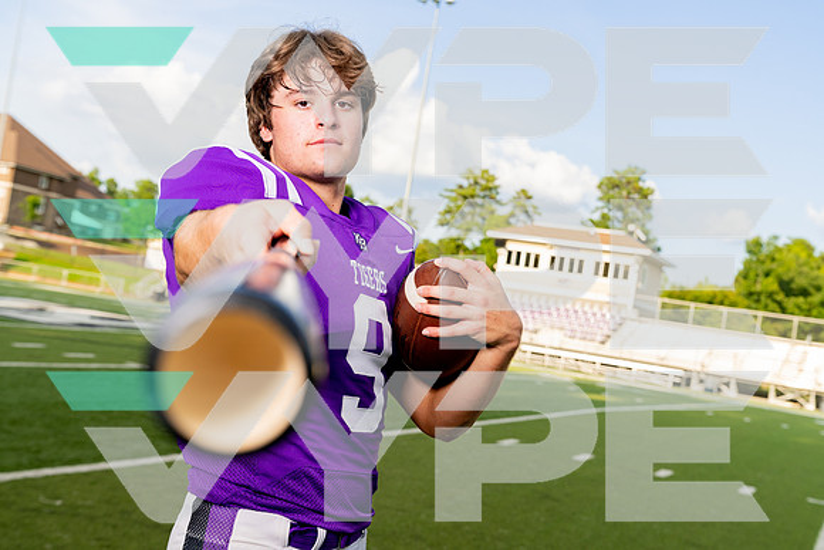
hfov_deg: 41.1
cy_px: 275
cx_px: 412
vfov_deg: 28.1
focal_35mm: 48
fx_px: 1099
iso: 200
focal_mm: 48
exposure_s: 1/500
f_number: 5.6
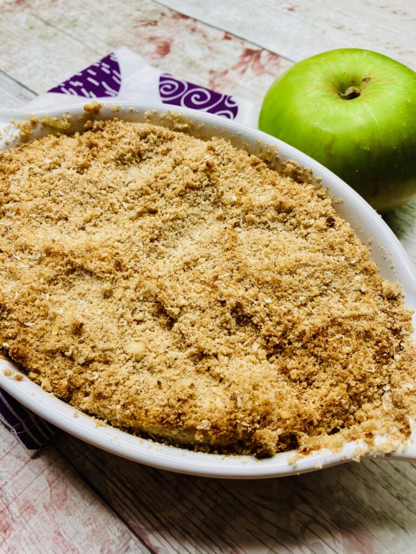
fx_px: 449
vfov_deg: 63.4
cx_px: 208
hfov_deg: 49.7
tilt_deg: -55.7
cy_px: 277
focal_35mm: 28
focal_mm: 3.99
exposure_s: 1/100
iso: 32
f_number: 1.8
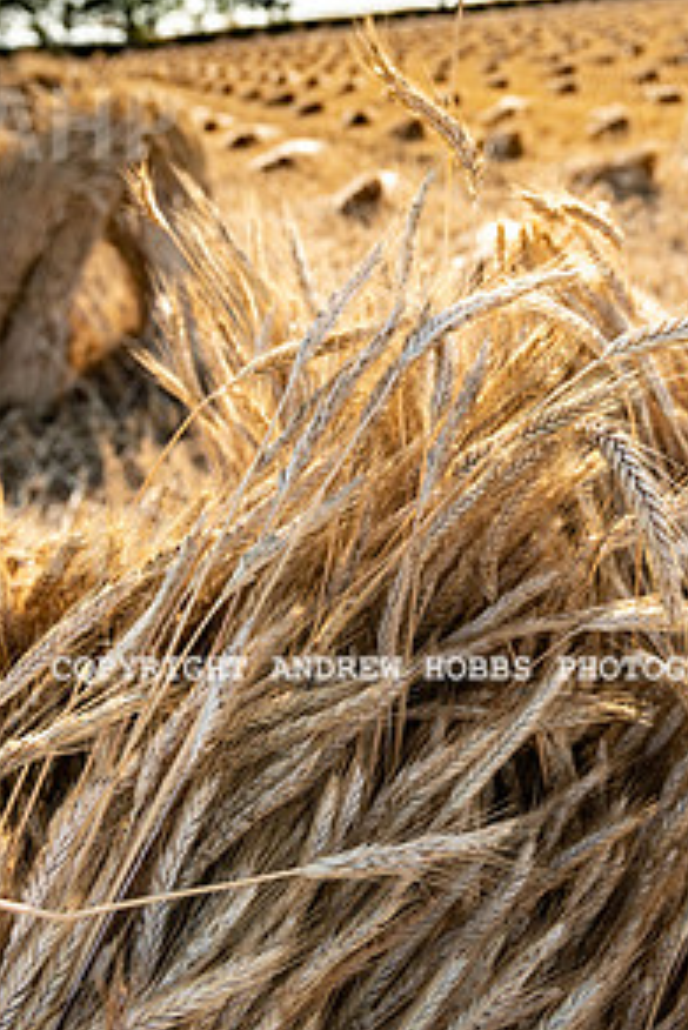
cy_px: 363
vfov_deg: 51.1
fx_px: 1059
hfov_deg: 35.8
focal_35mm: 37
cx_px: 423
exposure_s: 1/2500
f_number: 4.5
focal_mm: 24
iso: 64
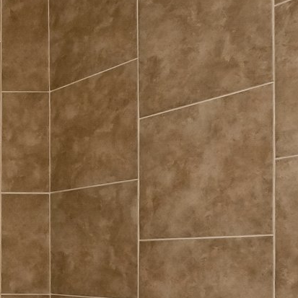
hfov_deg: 16.1
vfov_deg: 27.6
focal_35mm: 59
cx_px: -384
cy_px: 288
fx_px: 575
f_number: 8
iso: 2500
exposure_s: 1/200
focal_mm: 14
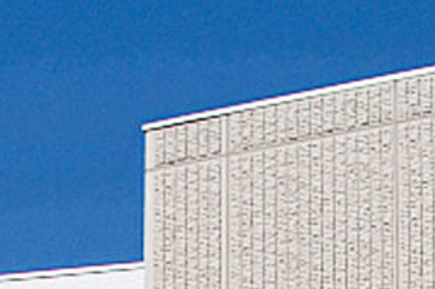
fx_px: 3102
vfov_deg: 5.1
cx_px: -342
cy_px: 846
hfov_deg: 7.8
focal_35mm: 257
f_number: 8
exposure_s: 1/400
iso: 100
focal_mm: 24
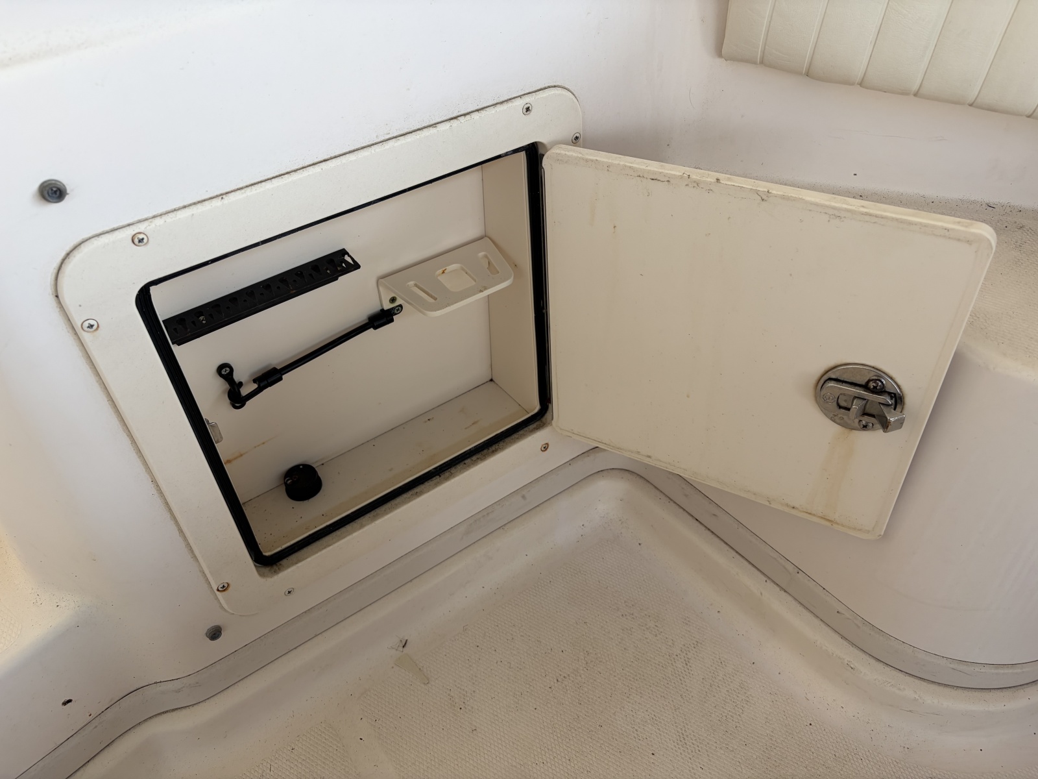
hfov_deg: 67.3
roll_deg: +2.5
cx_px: 519
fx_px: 780
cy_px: 390
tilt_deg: -42.9
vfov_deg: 53.1
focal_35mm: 26
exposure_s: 1/121
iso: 32
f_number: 1.6
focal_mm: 5.96
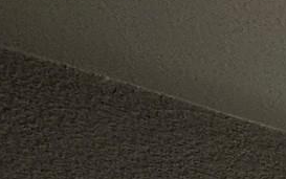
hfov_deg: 13.3
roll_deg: +1.1
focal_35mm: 87
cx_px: 762
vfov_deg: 9.7
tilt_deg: -2.3
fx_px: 679
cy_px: 596
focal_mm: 2.22
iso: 50
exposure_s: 1/99
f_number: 2.2
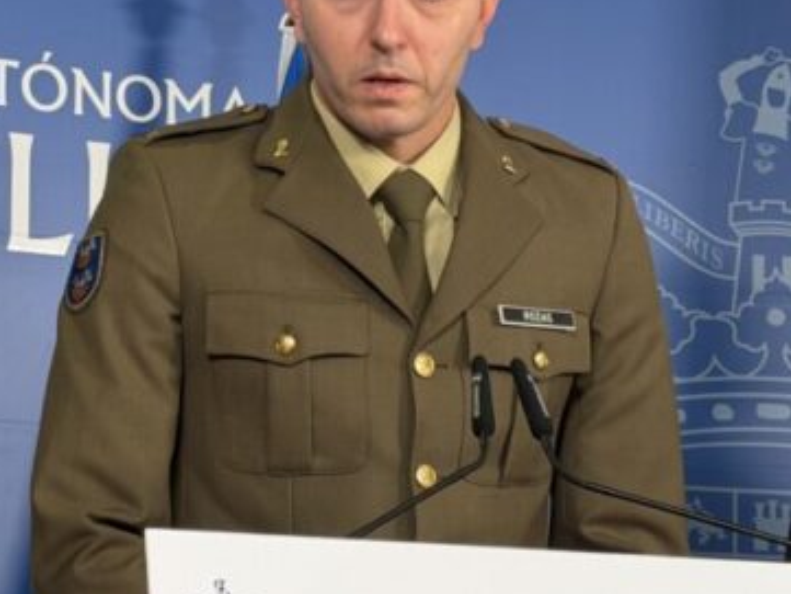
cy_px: 377
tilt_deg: +9.9
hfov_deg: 14.5
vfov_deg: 10.9
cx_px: 337
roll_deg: -1.3
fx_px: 3109
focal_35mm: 136
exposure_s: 1/121
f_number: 1.78
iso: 50
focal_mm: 6.76
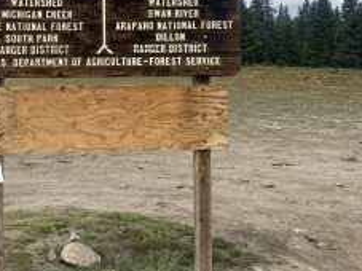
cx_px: 80
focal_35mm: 42
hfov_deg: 43.0
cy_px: 67
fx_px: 439
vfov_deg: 33.6
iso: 32
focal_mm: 4.25
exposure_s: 1/1653
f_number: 1.8
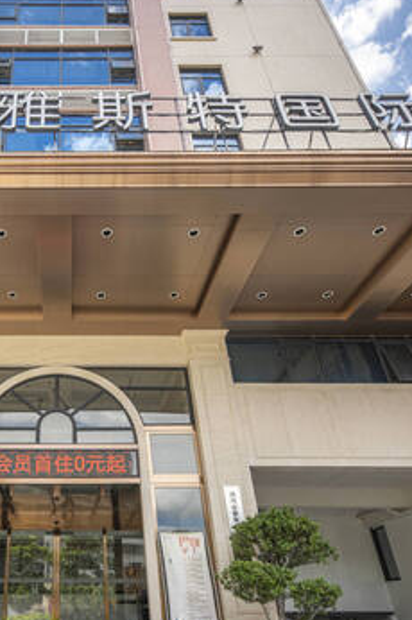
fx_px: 430
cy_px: 389
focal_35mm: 25
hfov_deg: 47.8
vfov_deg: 70.4
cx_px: 72
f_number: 5
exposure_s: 1/200
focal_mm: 12
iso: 50
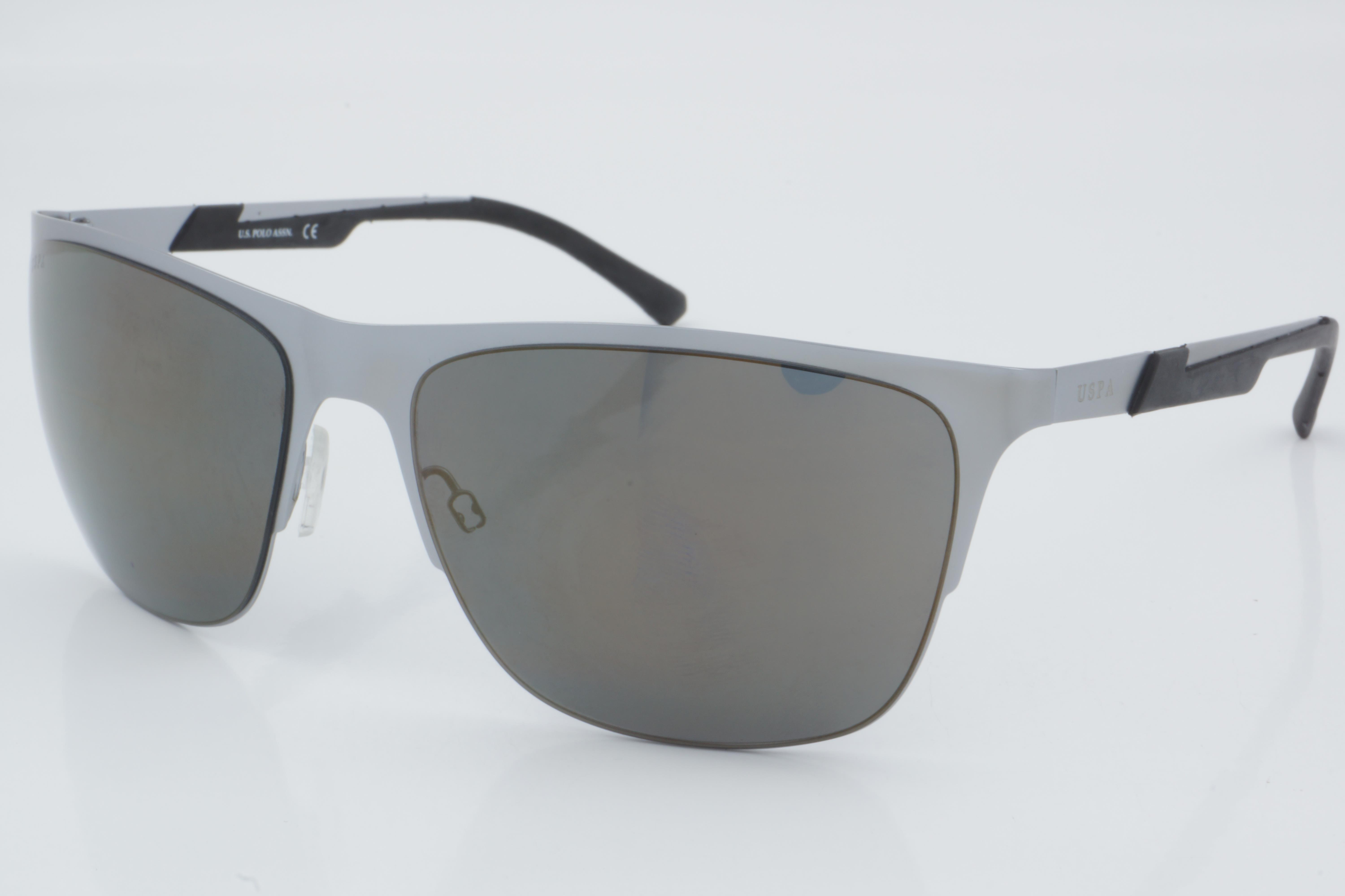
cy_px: 448
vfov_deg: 18.2
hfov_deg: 27.0
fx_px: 2802
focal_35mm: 75
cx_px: 672
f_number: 32
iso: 100
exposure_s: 1/3
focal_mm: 50
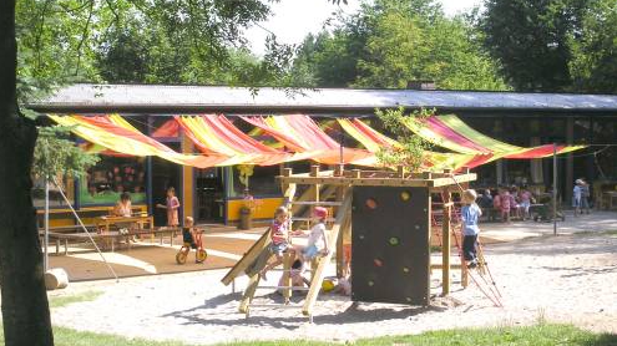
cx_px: 307
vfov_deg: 18.2
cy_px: 180
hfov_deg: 31.9
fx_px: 1079
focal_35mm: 66
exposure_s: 1/180
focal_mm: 12.5
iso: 100
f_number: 6.7
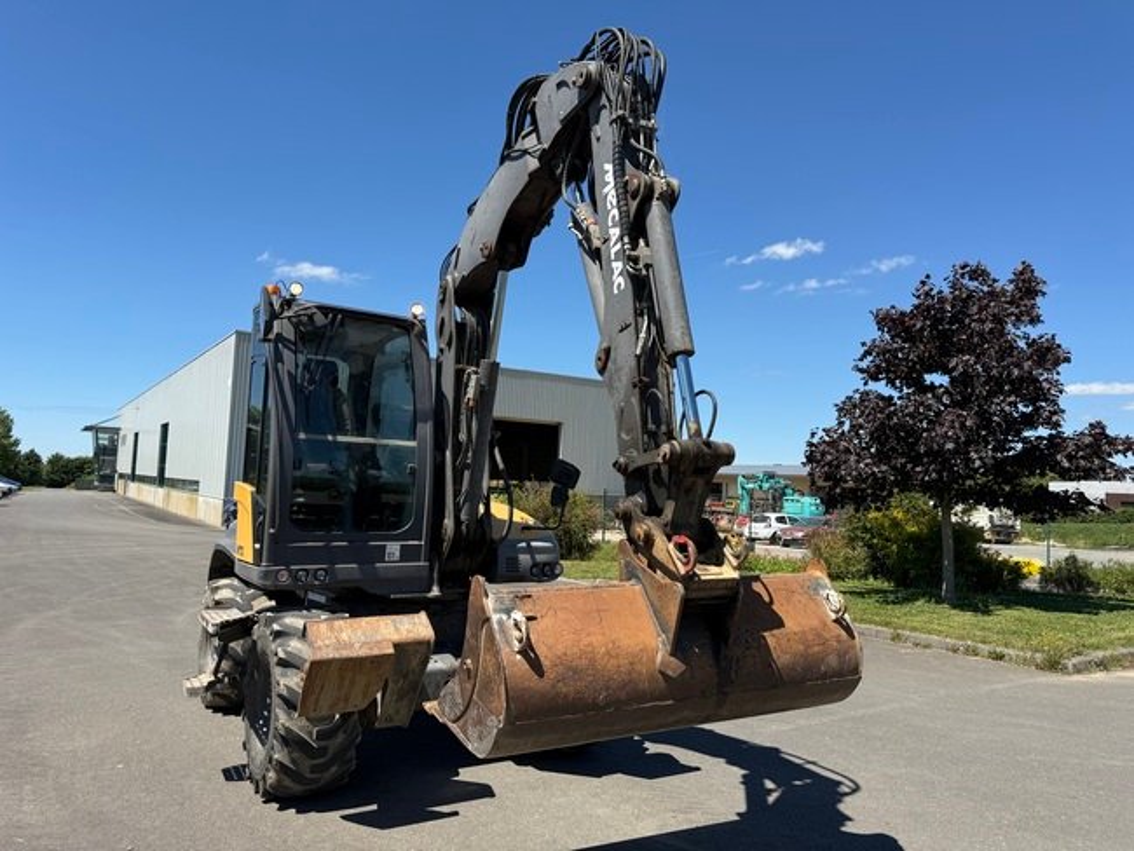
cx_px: 567
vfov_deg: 56.8
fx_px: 787
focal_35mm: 24
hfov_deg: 71.6
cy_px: 426
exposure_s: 1/3584
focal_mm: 6.76
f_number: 1.78
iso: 80
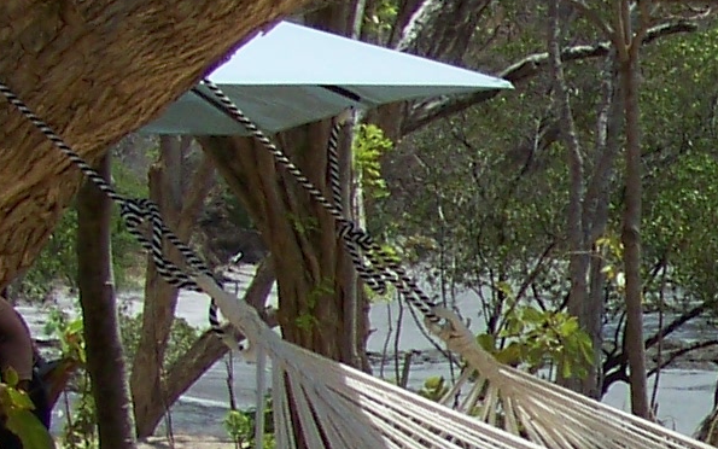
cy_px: 581
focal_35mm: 208
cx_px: 1125
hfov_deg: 9.7
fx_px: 4070
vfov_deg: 6.3
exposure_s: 1/640
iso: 64
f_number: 4
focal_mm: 6.3
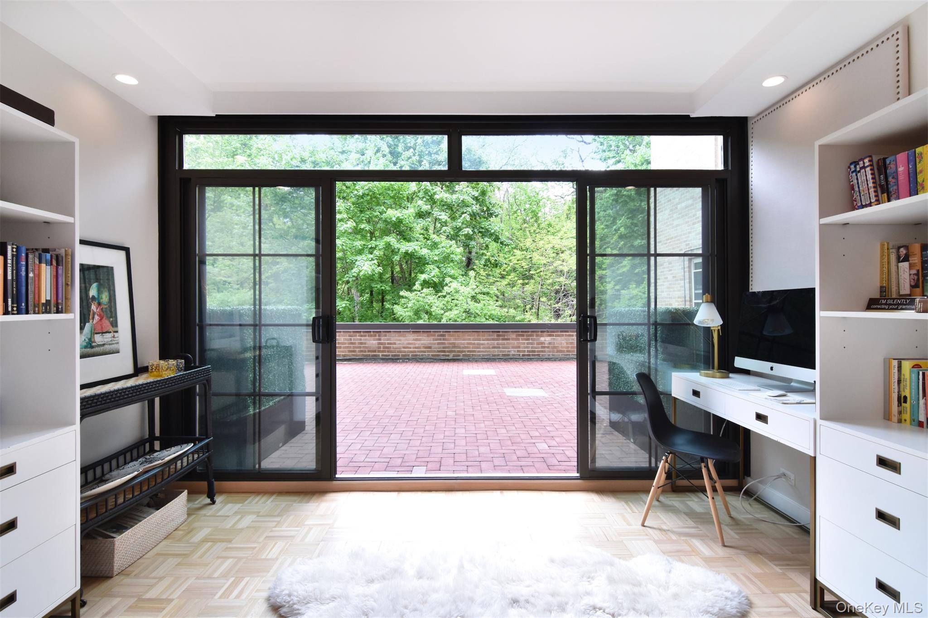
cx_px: 464
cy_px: 309
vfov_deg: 72.0
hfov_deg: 95.0
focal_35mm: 16
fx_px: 425
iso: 640
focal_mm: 11
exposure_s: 1/25
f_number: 11
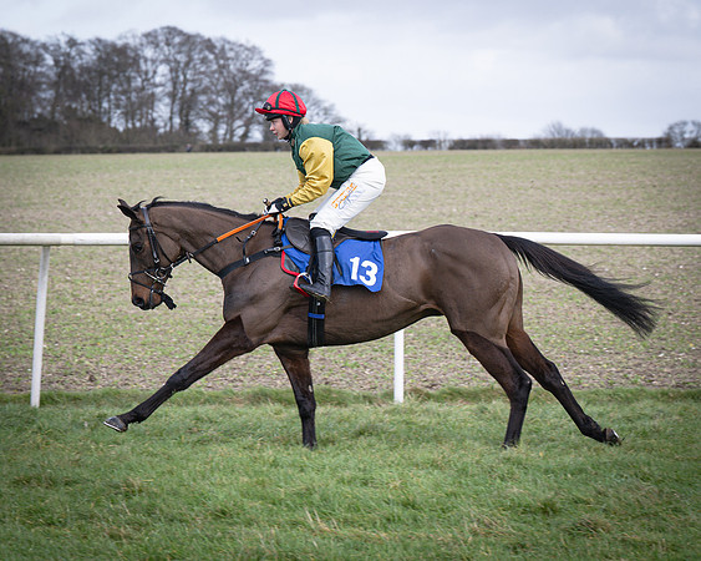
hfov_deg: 11.3
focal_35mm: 171
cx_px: 337
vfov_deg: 9.0
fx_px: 3552
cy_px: 281
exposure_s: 1/800
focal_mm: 84
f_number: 4
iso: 200
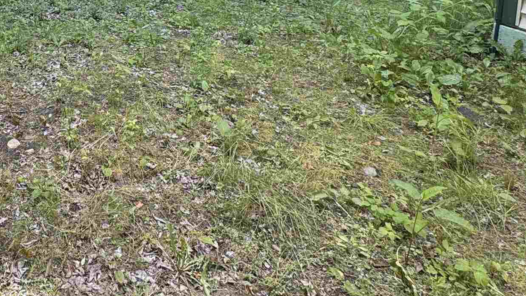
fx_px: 530
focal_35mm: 38
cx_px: 54
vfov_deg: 27.3
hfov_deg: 47.5
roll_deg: -0.7
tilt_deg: -7.5
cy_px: -63
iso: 64
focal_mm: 2.22
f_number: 2.2
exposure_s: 1/99
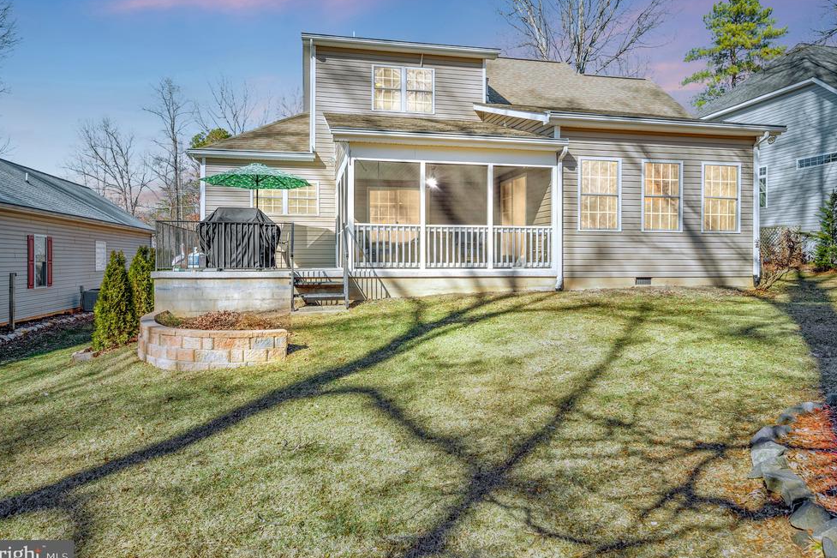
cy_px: 279
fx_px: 524
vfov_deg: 56.1
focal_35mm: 23
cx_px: 418
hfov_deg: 77.3
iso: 100
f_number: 7.1
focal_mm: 21.5
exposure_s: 1/320
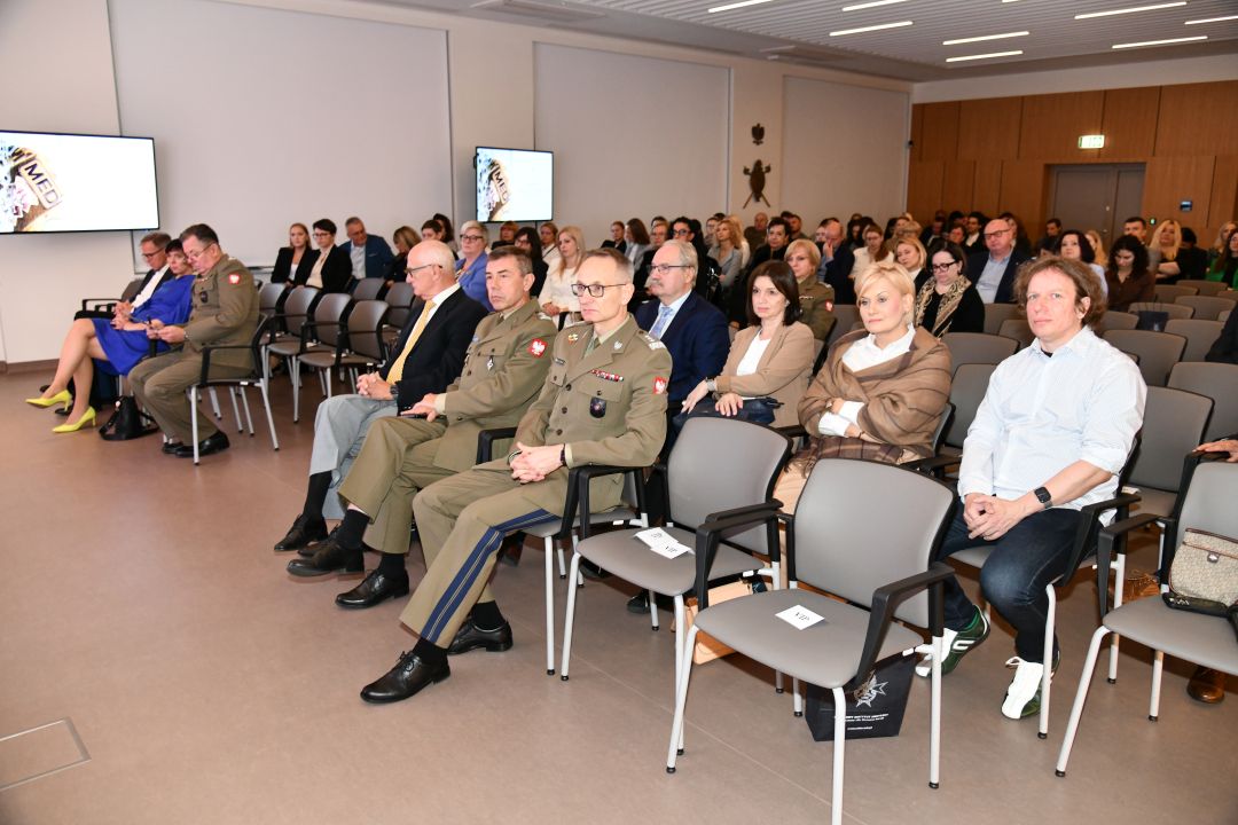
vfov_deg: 47.9
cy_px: 412
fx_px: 928
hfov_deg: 67.4
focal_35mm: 27
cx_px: 619
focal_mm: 27
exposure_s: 1/60
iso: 2000
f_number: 4.5
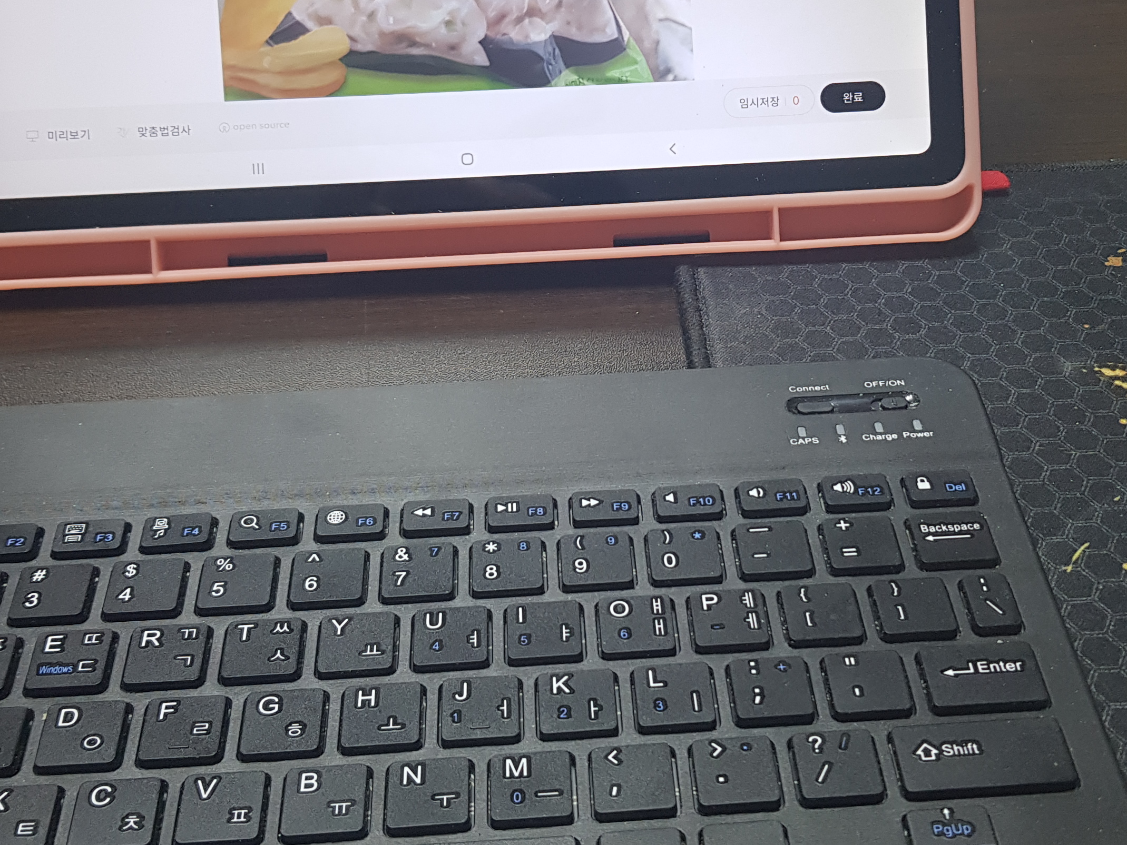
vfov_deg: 29.6
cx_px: 615
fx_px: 1596
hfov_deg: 38.9
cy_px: 355
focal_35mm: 49
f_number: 1.7
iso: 100
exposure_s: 1/60
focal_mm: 4.2
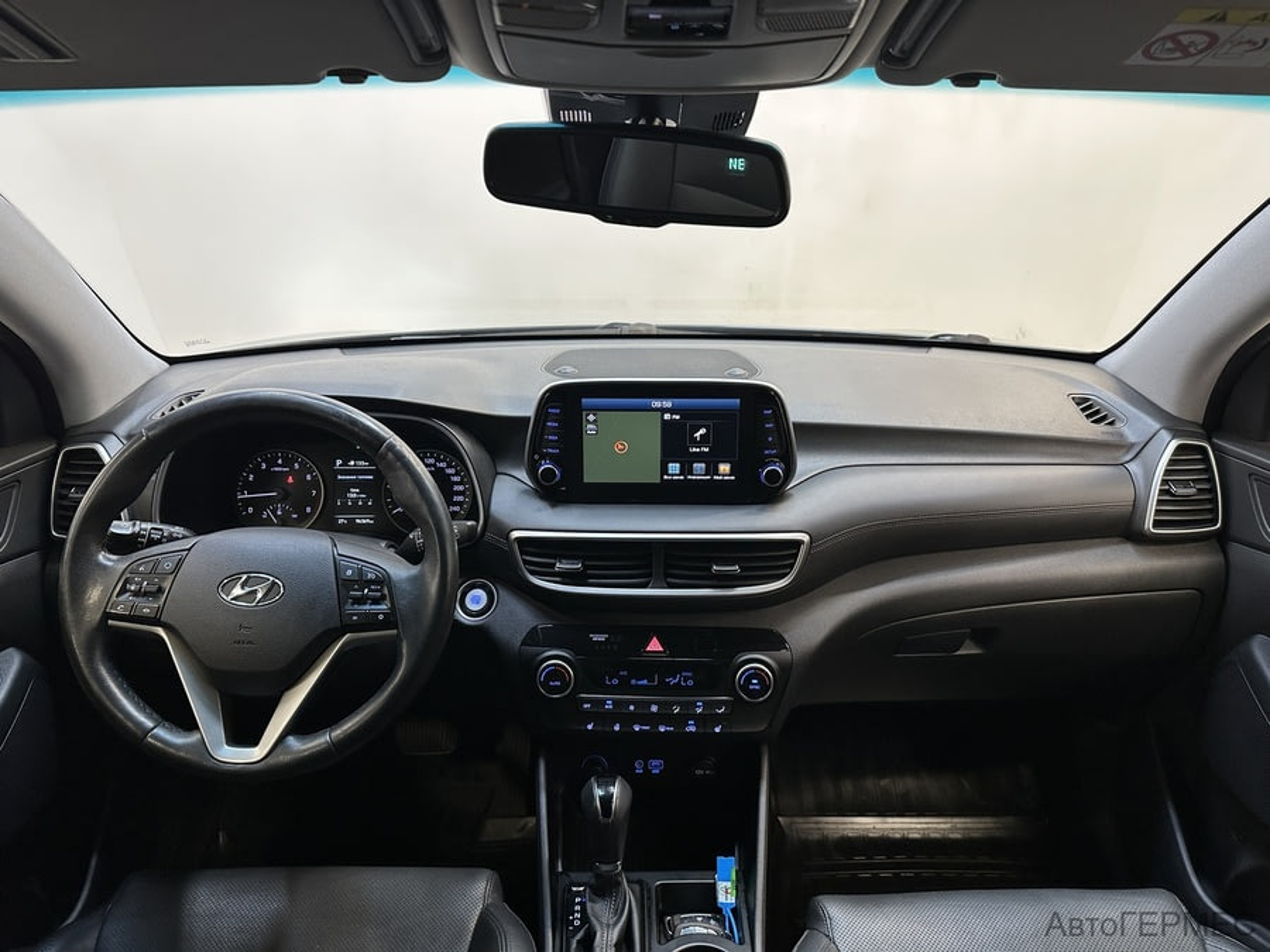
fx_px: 881
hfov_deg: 71.6
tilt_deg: -19.8
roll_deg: +0.0
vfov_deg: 56.8
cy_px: 476
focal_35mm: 24
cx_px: 635
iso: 200
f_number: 1.78
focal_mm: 6.86
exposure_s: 1/50
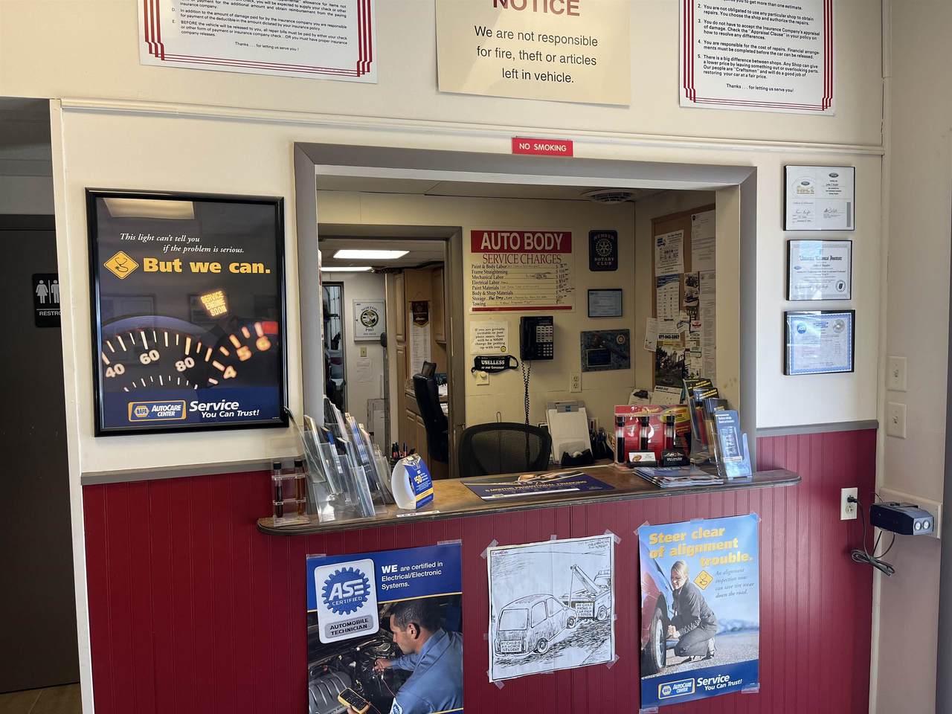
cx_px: 476
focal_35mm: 26
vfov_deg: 53.1
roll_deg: +1.6
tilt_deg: -4.0
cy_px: 357
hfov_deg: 67.3
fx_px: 715
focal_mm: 5.1
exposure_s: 1/120
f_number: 1.6
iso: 64
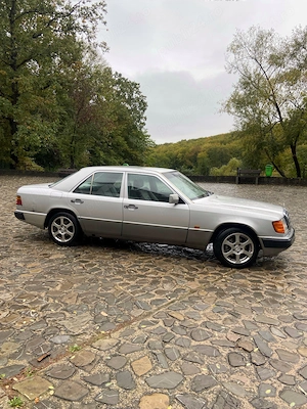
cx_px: 154
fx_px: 307
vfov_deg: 67.3
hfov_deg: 53.1
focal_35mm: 26
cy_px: 204
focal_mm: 4.25
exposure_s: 1/151
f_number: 1.8
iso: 32
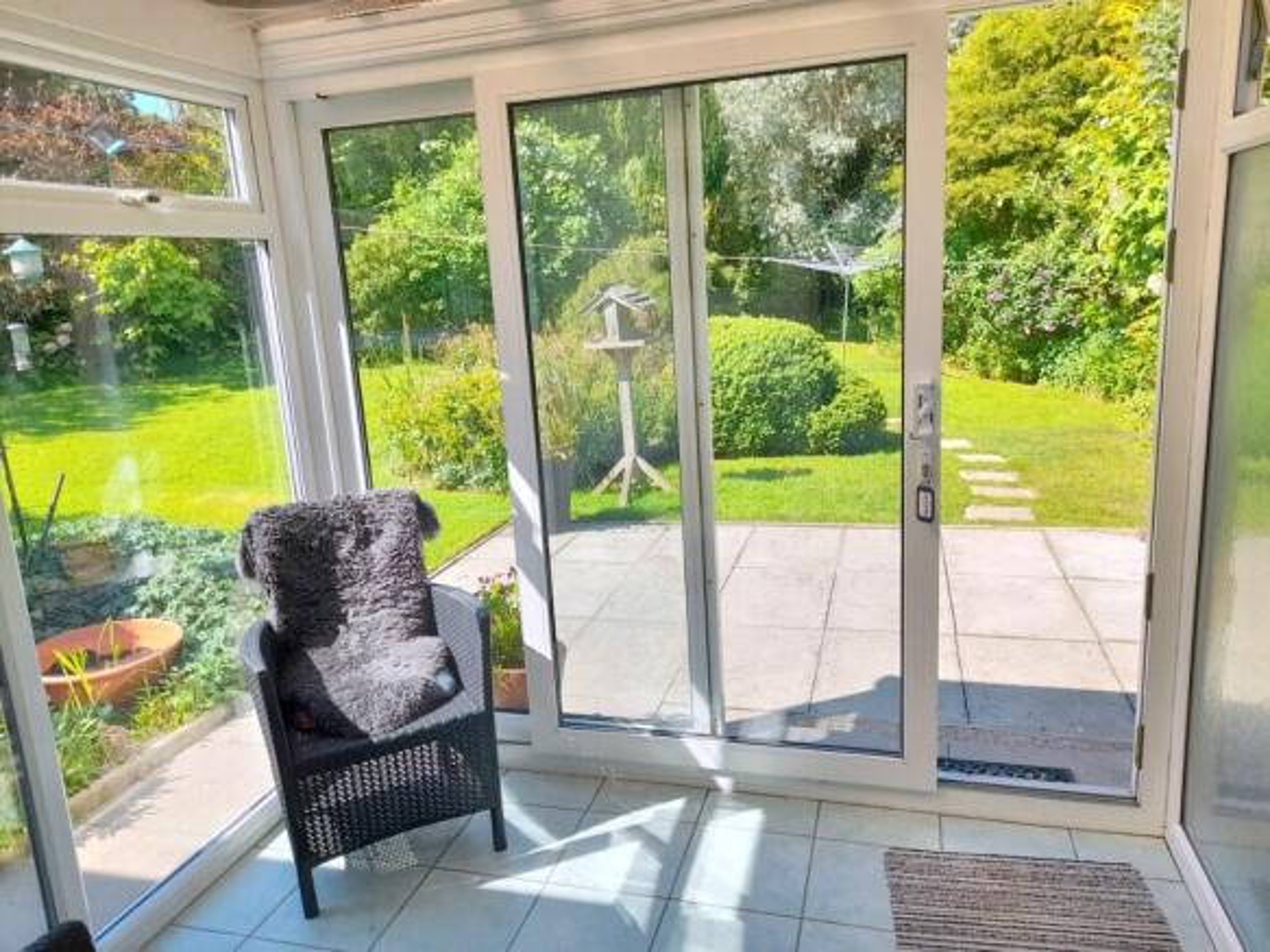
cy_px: 476
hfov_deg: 69.4
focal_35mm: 25
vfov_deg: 54.9
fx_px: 917
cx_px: 635
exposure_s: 1/291
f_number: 2
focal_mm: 4.6
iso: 20
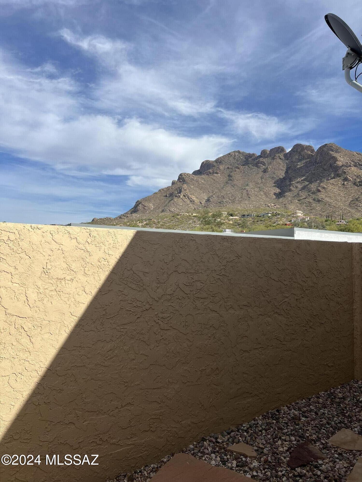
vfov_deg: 67.3
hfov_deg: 53.1
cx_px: 181
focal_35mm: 26
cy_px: 241
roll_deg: -0.6
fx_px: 363
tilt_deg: +4.4
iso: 50
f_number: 1.5
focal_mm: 5.7
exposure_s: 1/5076
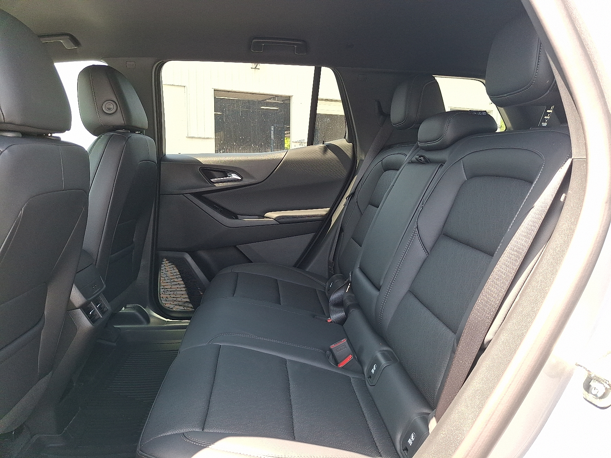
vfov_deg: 54.9
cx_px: 306
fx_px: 441
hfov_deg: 69.4
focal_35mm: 25
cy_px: 229
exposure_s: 1/120
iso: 41
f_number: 1.8
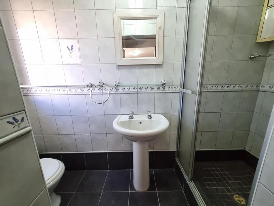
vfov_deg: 89.9
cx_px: 137
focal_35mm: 13
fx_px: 103
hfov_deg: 106.2
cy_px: 103
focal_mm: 1.74
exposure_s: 1/50
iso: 400
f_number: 2.2
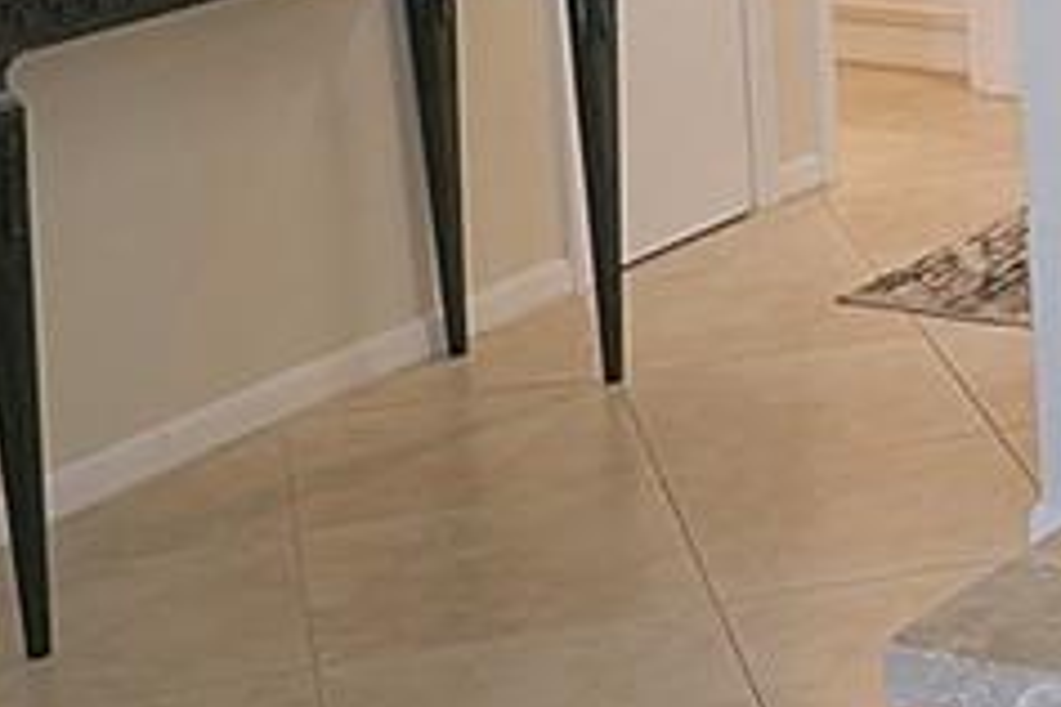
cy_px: -112
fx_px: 3183
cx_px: 1710
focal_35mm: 108
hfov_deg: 16.7
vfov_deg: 12.4
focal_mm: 9.1
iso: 160
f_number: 2.8
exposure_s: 1/60
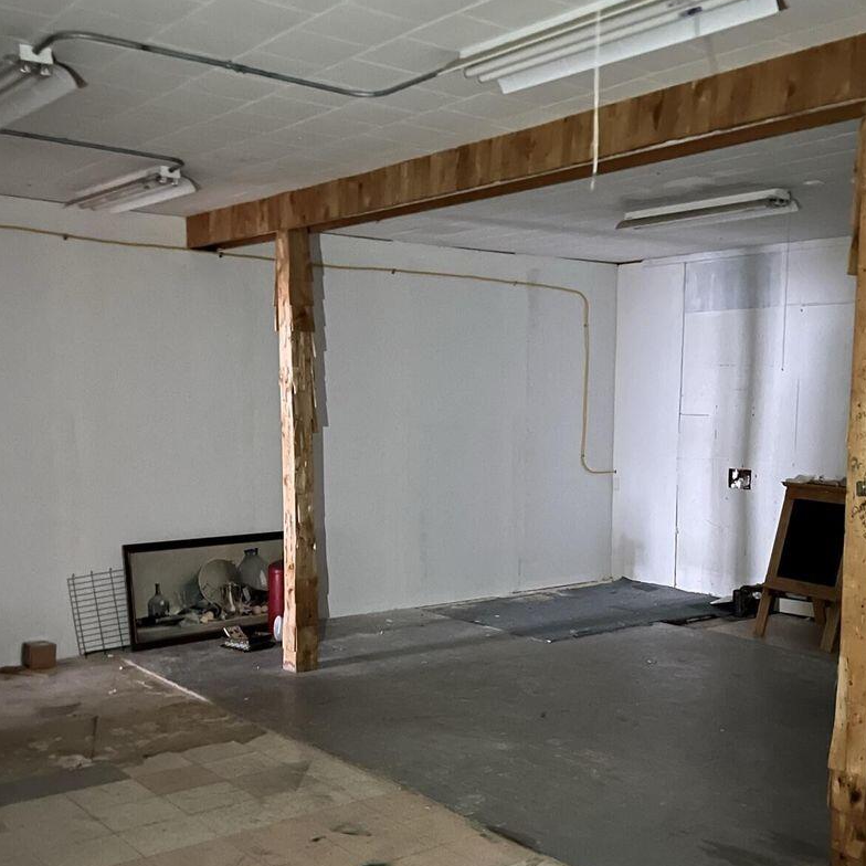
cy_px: 538
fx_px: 1132
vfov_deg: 41.6
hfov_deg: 41.6
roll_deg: -0.6
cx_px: 537
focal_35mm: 40
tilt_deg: -9.4
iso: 1000
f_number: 1.5
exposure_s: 1/5
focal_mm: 5.7
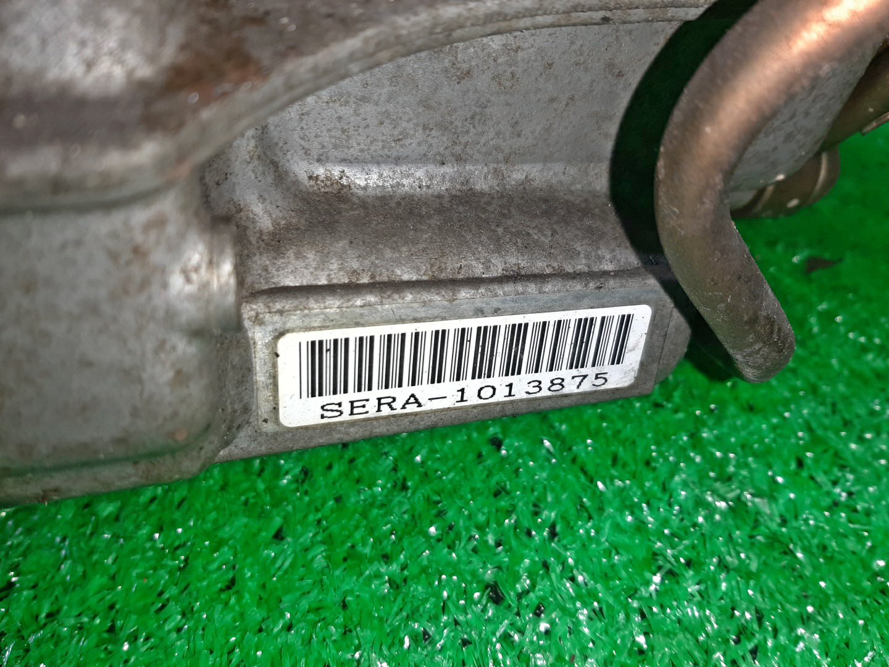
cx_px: 444
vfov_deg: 53.1
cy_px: 334
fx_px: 668
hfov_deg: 67.3
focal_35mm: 26
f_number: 1.7
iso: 58
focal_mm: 3.93
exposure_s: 1/50
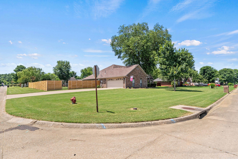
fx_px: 118
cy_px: 80
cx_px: 119
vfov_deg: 67.8
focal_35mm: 18
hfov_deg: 90.5
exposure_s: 1/250
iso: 250
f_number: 8
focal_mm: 11.9
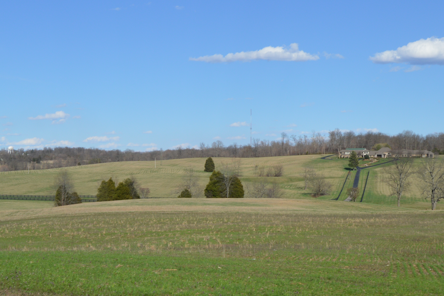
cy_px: 136
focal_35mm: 60
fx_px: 739
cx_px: 200
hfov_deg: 33.4
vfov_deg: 22.6
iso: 100
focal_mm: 20
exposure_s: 1/320
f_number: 9
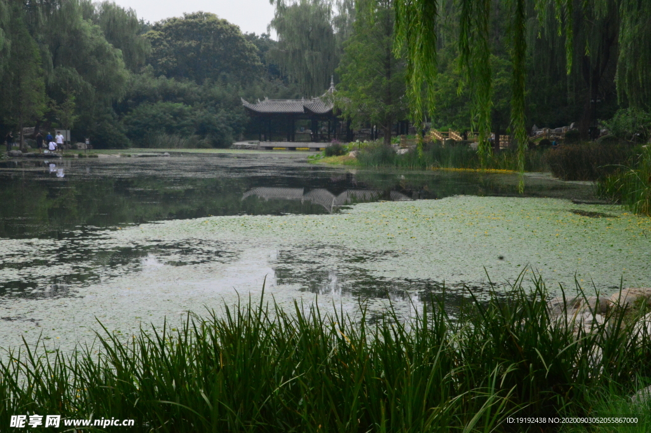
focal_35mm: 66
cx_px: 326
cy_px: 216
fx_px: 1193
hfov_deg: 30.5
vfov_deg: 20.6
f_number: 29
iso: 2500
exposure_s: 1/250
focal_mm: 44
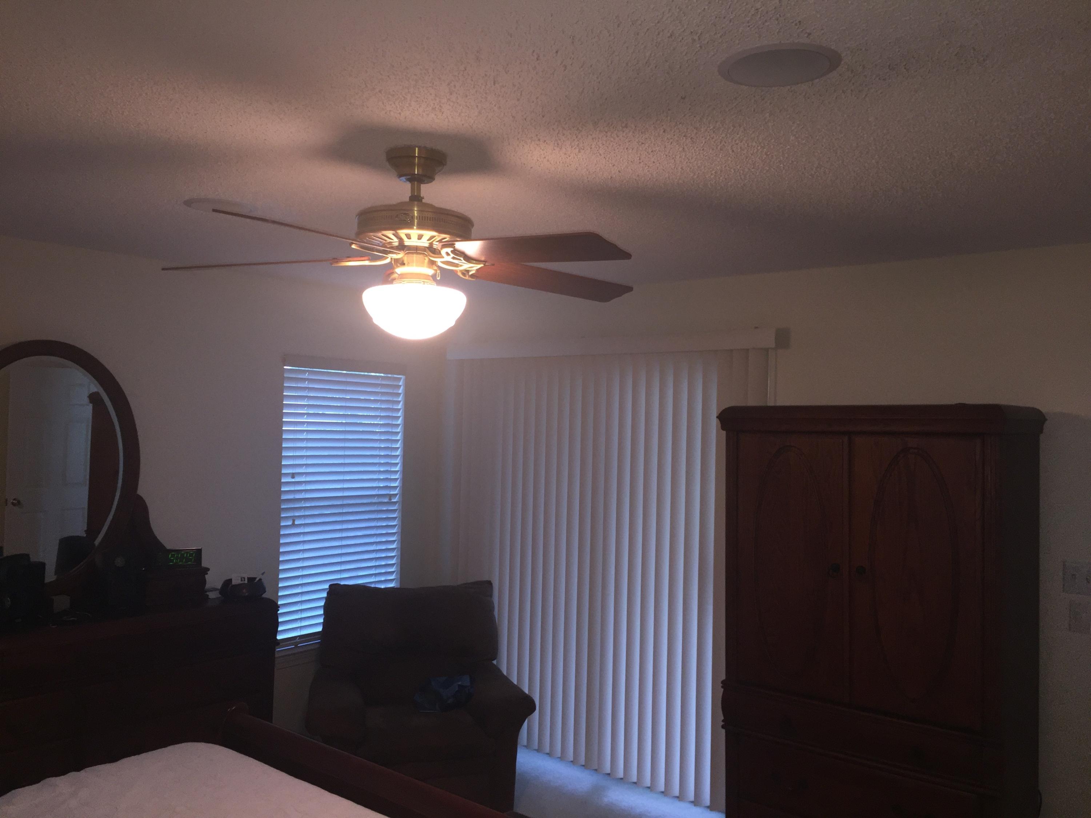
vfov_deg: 48.2
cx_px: 546
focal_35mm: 29
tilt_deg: +0.9
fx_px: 914
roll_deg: -2.3
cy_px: 409
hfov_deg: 61.7
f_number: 2.2
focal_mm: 4.15
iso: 64
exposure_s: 1/30
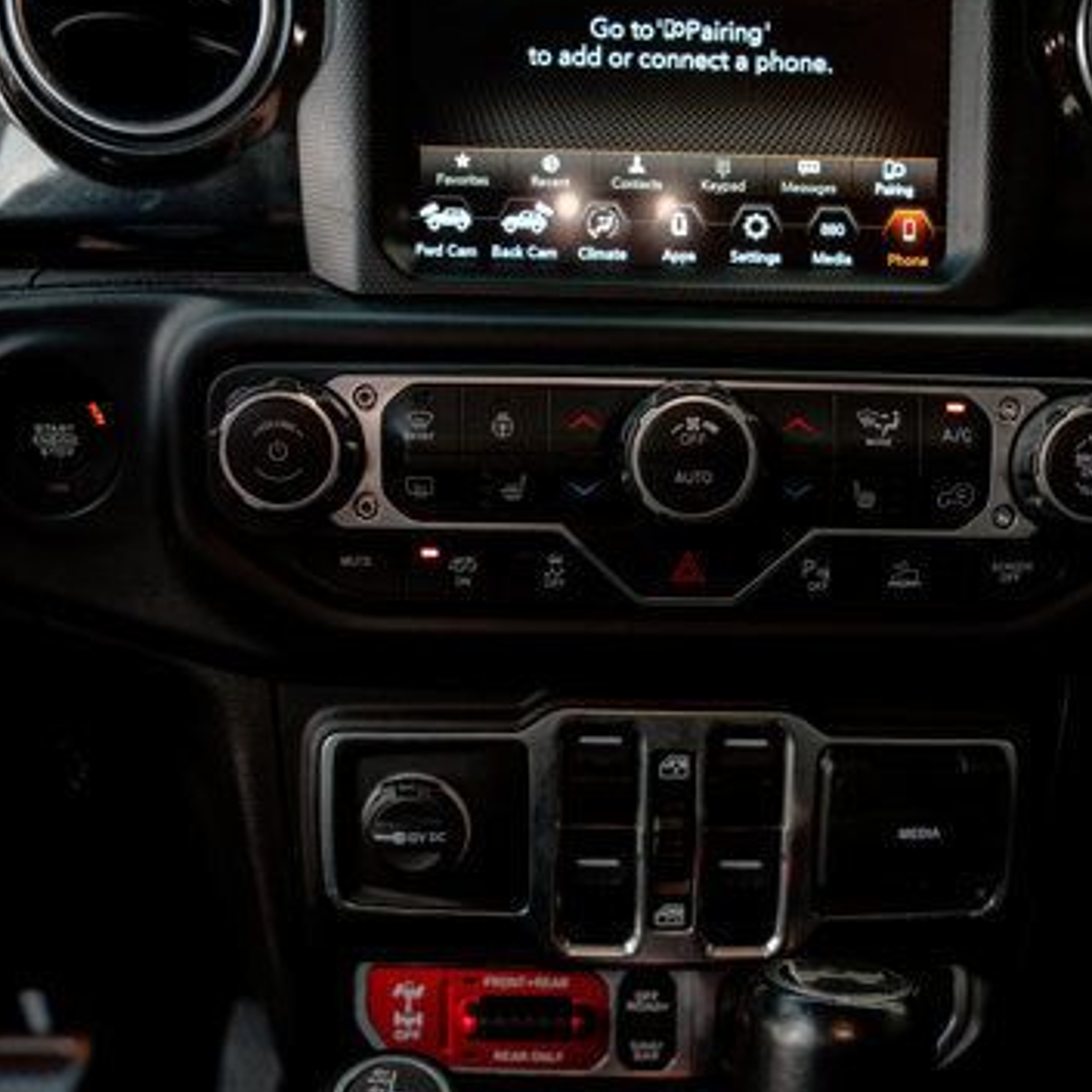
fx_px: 1321
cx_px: 634
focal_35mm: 37
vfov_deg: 44.8
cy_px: 617
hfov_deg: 44.8
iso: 1250
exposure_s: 1/250
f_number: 2.8
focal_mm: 24
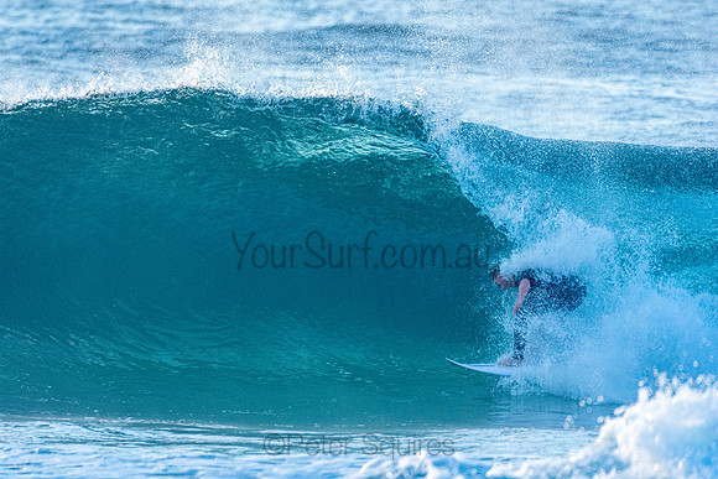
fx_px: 14363
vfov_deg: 1.9
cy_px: 240
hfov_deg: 2.9
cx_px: 359
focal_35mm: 720
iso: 900
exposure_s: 1/1250
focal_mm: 480
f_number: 5.6
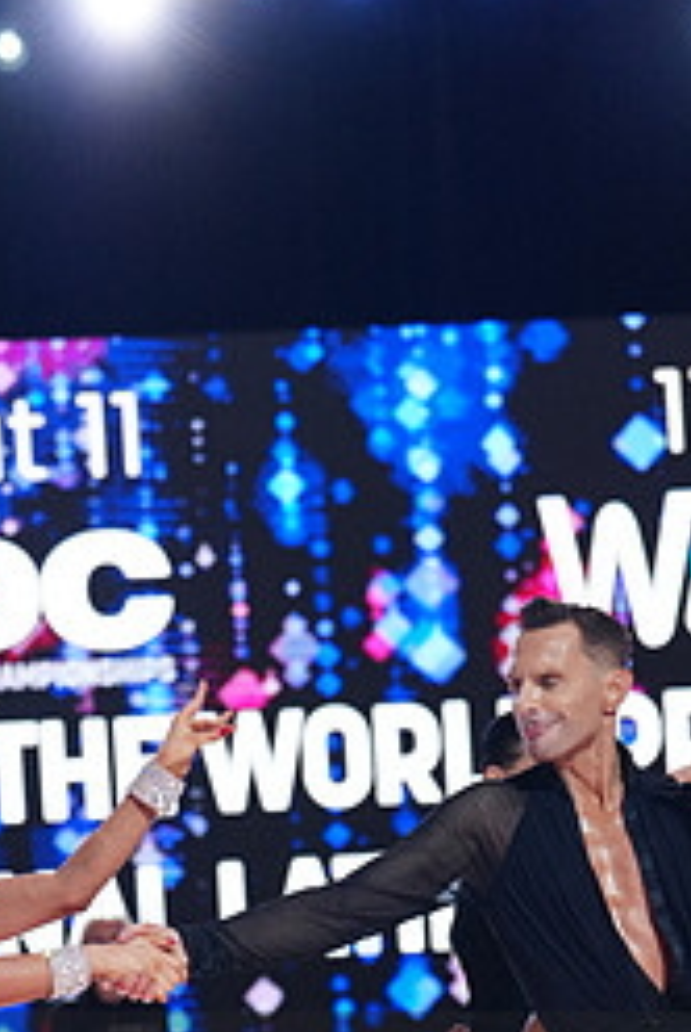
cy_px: 1153
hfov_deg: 8.0
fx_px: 4967
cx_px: 214
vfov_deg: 11.7
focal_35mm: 173
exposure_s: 1/500
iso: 2000
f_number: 2.8
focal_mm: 74
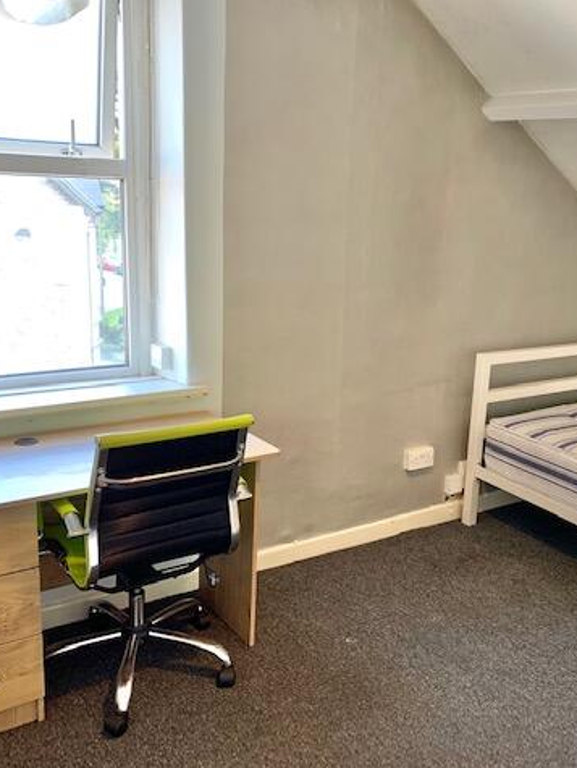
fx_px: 777
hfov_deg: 40.1
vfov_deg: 52.6
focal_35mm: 35
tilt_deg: -13.7
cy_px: 385
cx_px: 394
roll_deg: -2.4
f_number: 1.8
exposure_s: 1/60
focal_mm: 4.25
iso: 125
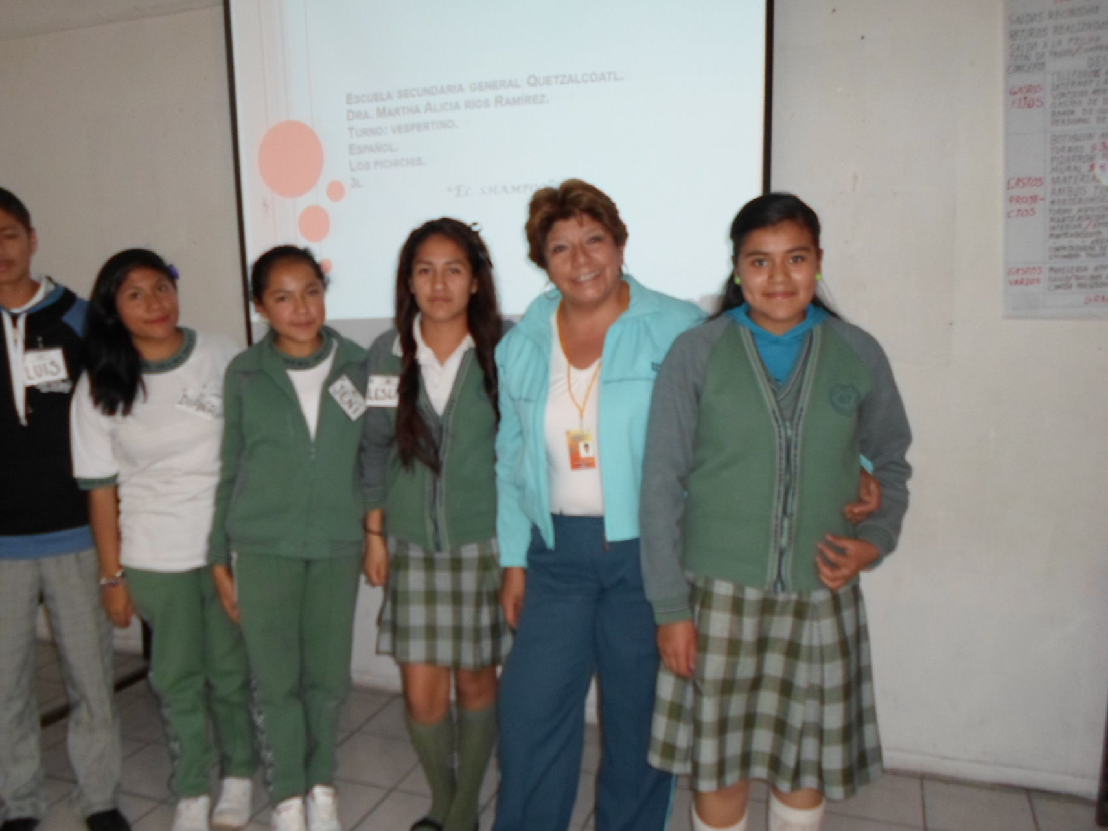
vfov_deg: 48.2
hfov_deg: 61.6
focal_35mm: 29
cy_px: 438
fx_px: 928
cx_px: 521
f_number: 2.5
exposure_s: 1/30
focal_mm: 4.5
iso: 120
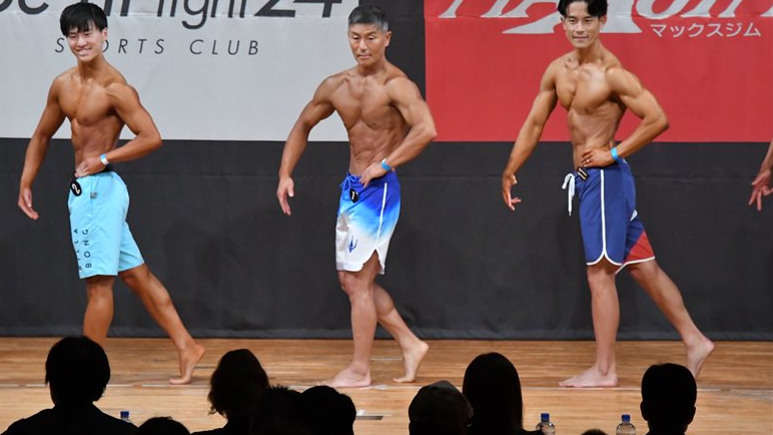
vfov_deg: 4.5
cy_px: 188
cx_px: 386
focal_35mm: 268
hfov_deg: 8.1
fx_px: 5492
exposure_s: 1/400
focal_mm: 170
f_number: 5.6
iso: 7200
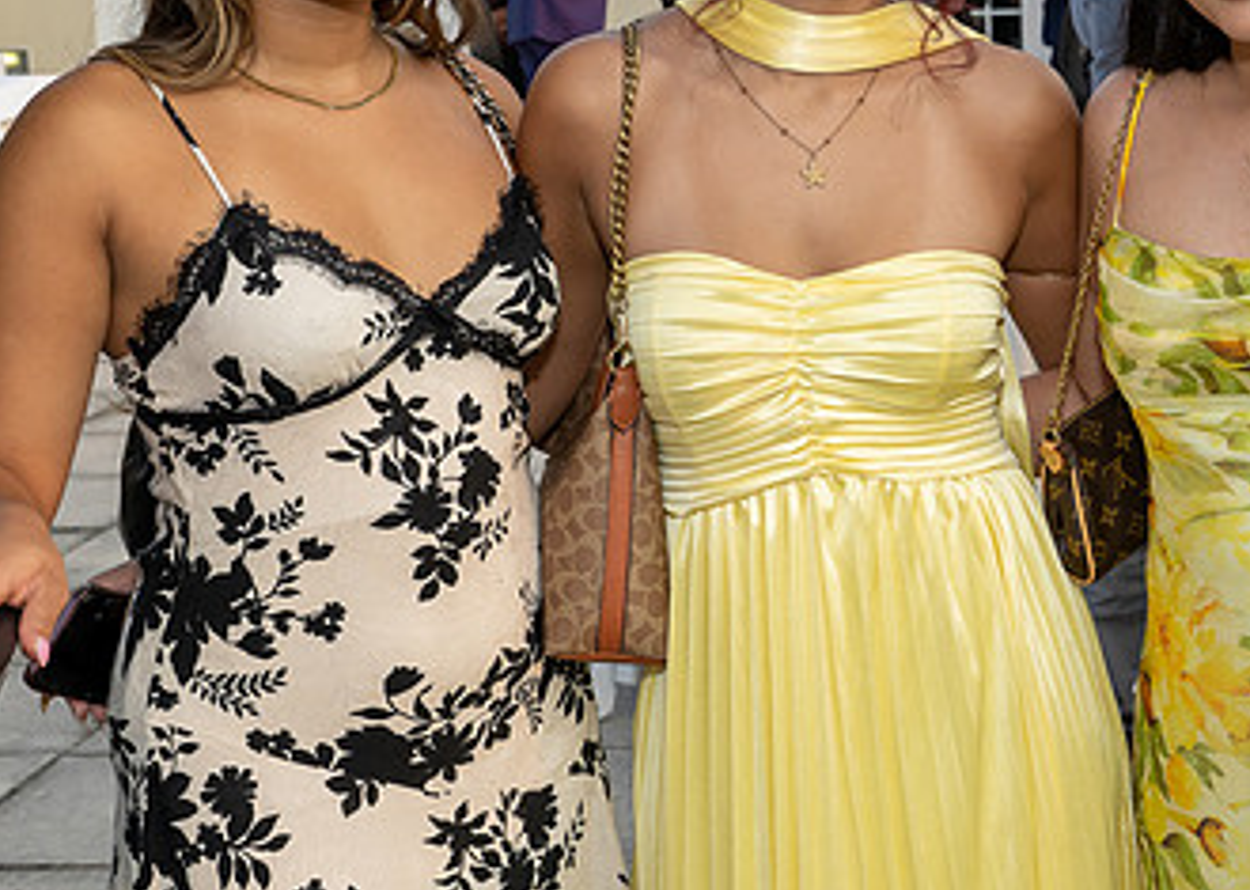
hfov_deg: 23.6
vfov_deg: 17.2
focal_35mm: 82
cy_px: 130
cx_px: 1148
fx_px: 2908
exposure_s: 1/250
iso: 500
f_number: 8
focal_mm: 37
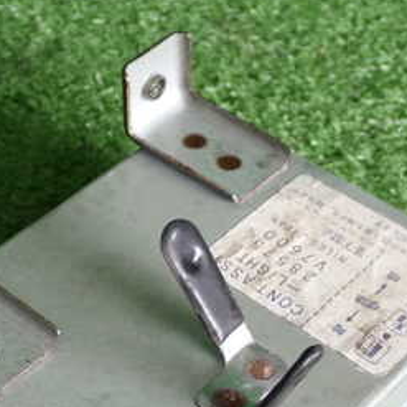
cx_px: 170
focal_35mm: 88
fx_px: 1171
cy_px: 349
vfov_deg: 19.4
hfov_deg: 19.7
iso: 200
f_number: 2.8
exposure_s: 1/80
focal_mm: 7.31
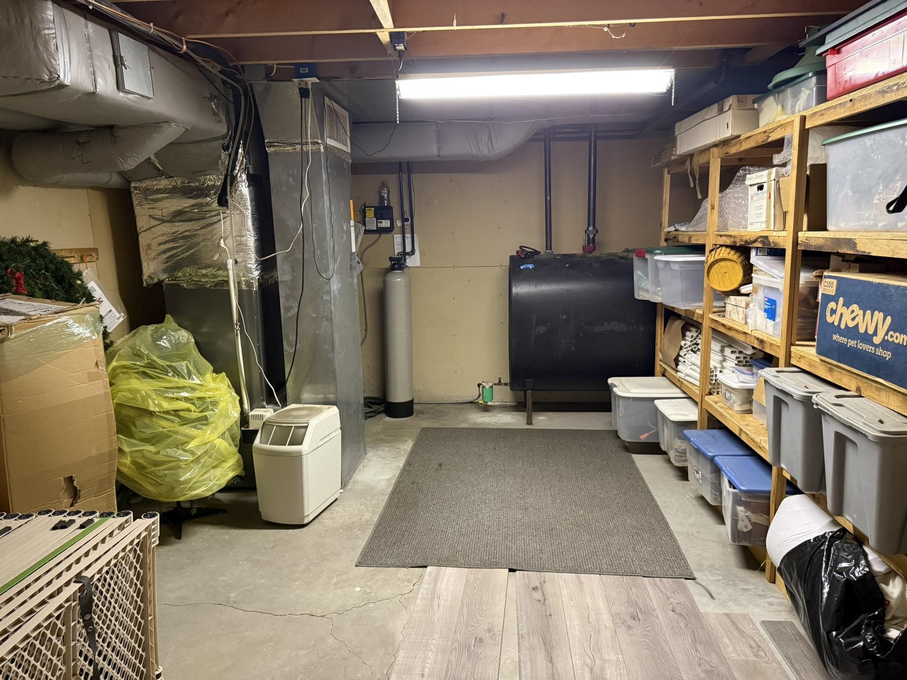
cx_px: 454
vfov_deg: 56.8
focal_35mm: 24
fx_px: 629
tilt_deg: -9.1
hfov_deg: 71.6
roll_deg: +1.4
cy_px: 340
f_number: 1.78
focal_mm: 6.76
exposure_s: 1/60
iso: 640
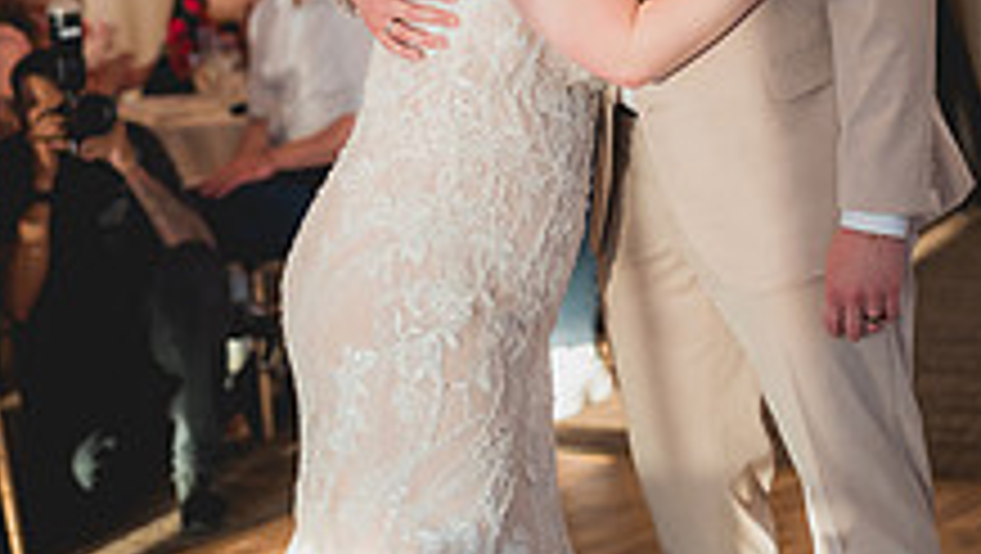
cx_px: 572
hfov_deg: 19.8
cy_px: -230
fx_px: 2811
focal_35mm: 108
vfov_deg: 10.9
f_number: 1.8
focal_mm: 50
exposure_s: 1/640
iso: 1250
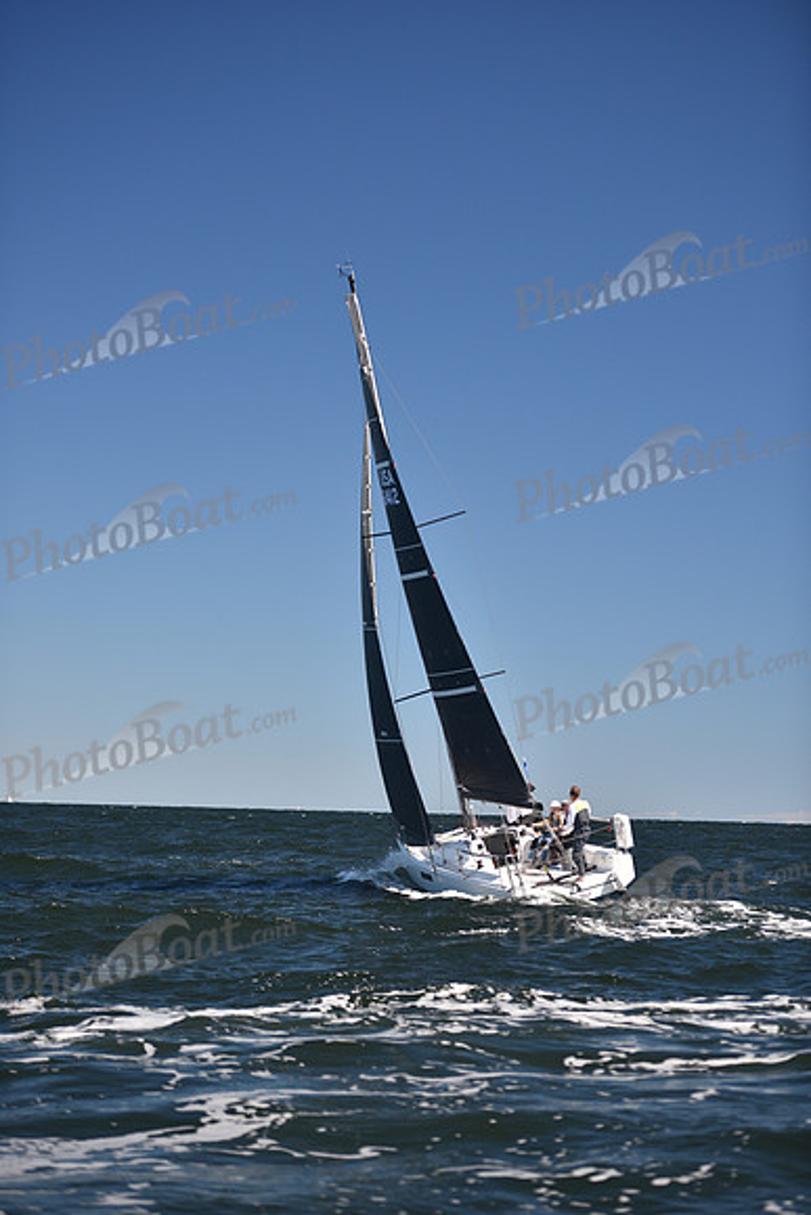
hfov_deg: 16.7
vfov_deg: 24.8
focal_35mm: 82
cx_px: 406
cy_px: 608
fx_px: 2769
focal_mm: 82
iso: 200
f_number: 2.8
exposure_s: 1/1000
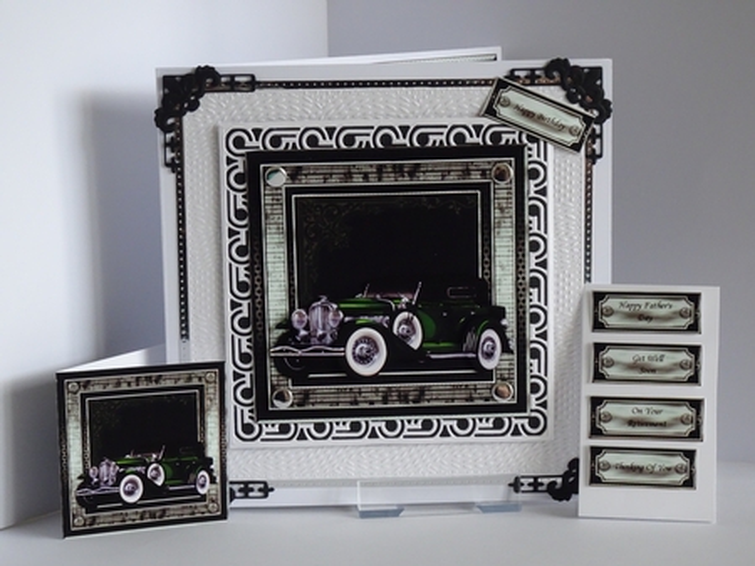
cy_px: 283
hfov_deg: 23.0
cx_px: 378
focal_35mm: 85
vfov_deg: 17.3
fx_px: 1853
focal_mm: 14.54
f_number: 5
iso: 640
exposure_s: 1/100
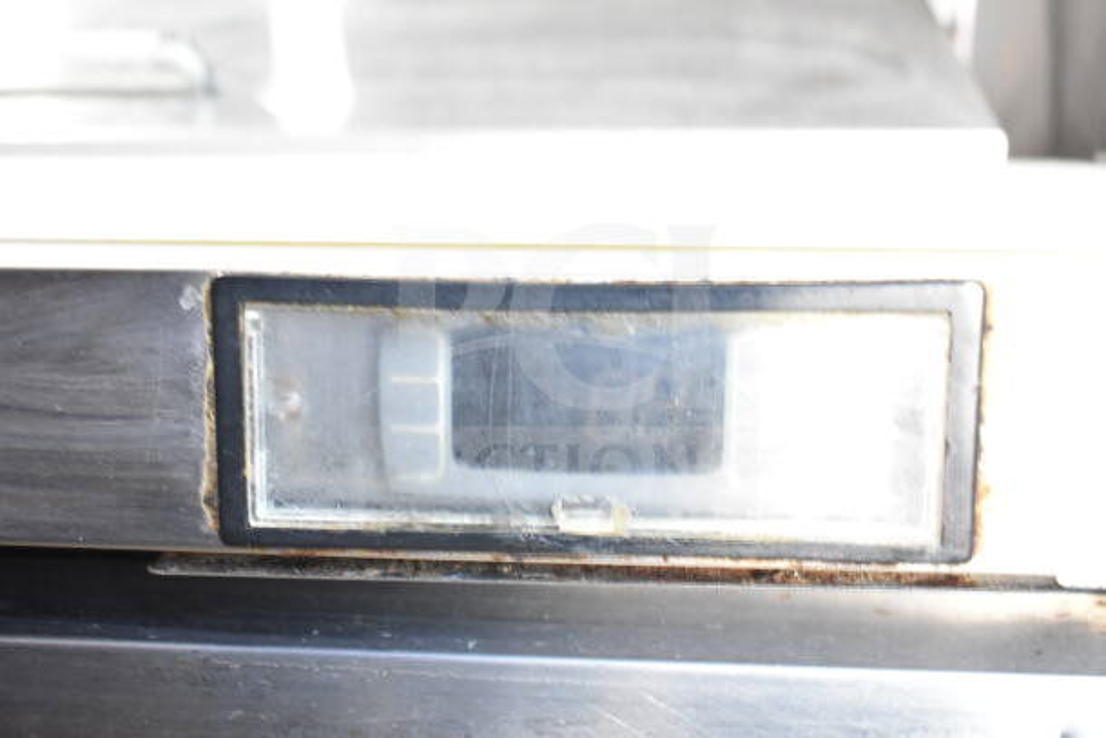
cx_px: 553
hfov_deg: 45.0
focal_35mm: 44
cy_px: 369
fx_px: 1337
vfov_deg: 30.9
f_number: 4.5
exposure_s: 1/80
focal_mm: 29
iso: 1600
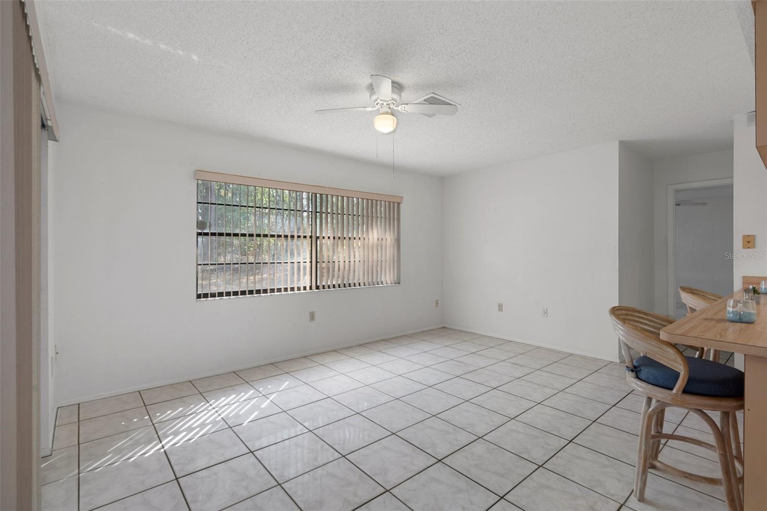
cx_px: 384
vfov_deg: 73.7
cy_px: 256
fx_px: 341
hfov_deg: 96.7
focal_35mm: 16
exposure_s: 1/2
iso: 400
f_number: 8
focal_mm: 16
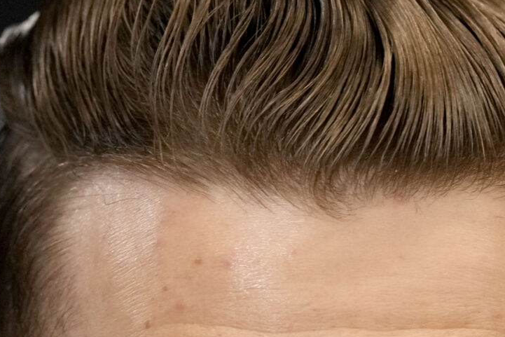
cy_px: 539
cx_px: 337
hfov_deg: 1.0
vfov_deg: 0.6
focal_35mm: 2129
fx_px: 29869
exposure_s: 1/400
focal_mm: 600
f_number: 4
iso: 3200
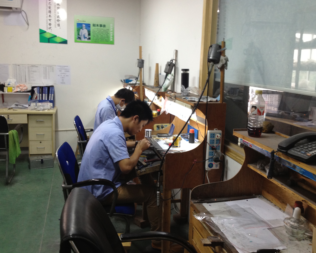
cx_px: 155
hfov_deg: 49.1
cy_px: 127
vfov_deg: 40.1
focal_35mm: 37
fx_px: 346
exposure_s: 1/20
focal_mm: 4.28
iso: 100
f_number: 2.4
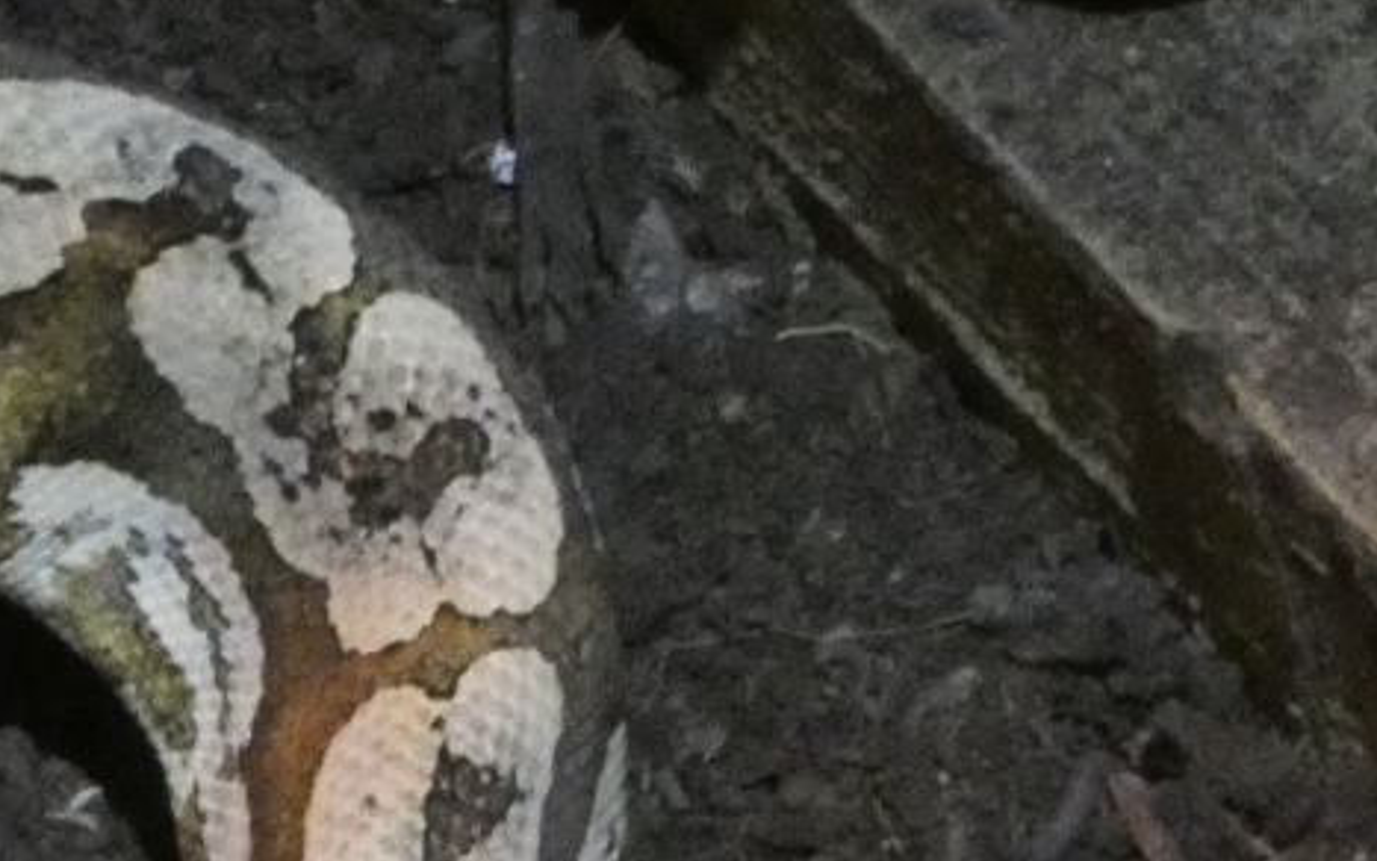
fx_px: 20455
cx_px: 65
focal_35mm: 545
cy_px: 1477
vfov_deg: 2.4
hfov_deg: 3.9
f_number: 5.2
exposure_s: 1/10
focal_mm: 22.4
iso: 1600
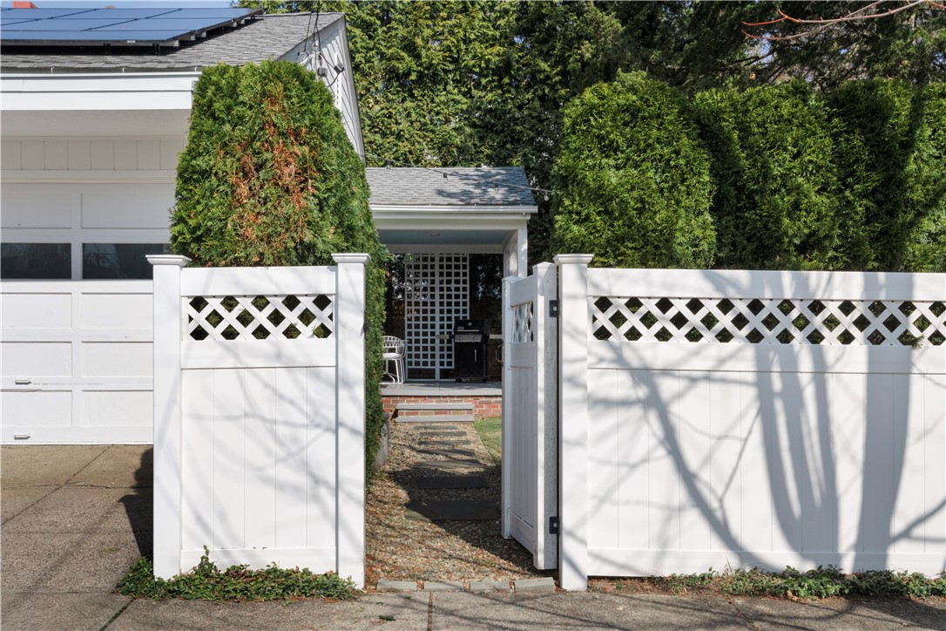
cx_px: 473
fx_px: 867
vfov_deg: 40.0
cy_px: 316
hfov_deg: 57.2
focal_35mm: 33
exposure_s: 1/800
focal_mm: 22
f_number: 14
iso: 400
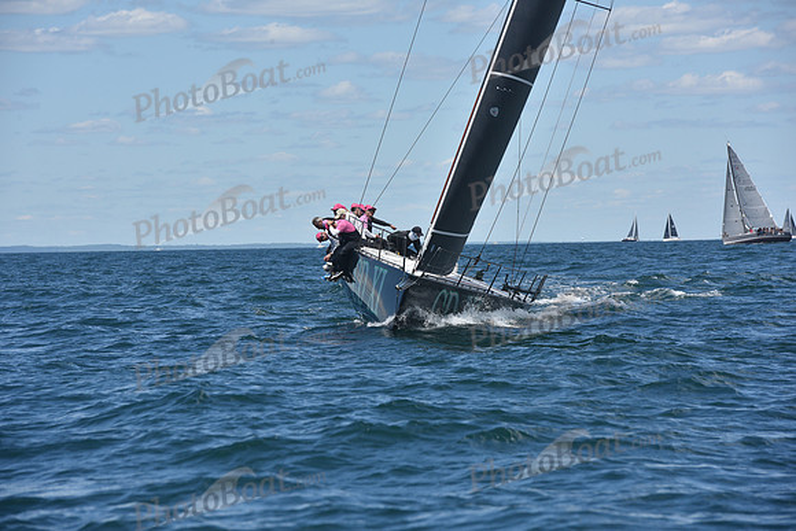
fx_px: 4423
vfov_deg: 6.9
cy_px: 266
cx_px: 398
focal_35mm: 200
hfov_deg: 10.3
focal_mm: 200
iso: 250
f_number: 10
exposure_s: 1/800
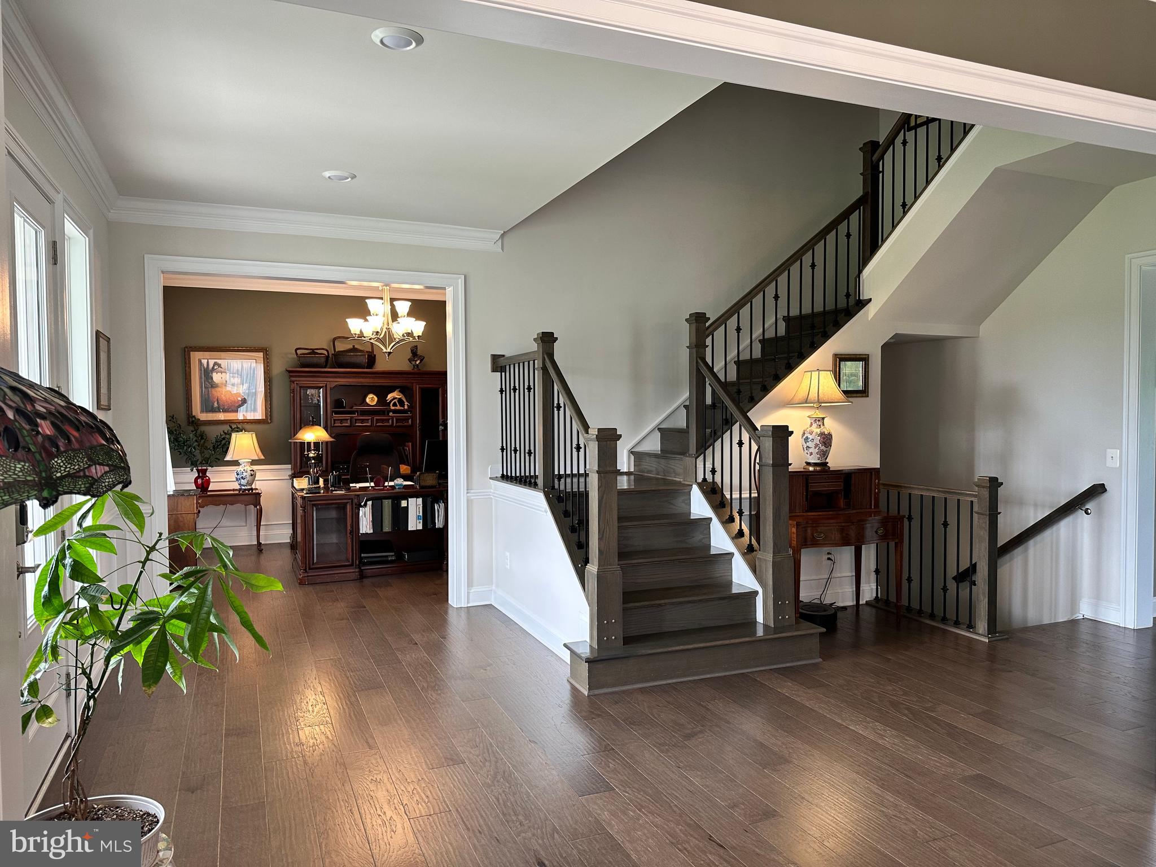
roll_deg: +0.3
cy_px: 434
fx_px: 801
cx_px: 578
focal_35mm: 24
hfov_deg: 71.6
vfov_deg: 56.8
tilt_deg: -1.5
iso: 125
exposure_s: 1/60
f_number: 1.78
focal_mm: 6.86
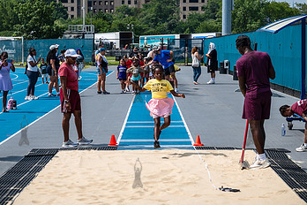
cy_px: 87
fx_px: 895
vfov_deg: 13.0
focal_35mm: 105
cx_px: 137
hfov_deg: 19.5
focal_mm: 63
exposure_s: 1/800
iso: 100
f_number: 5
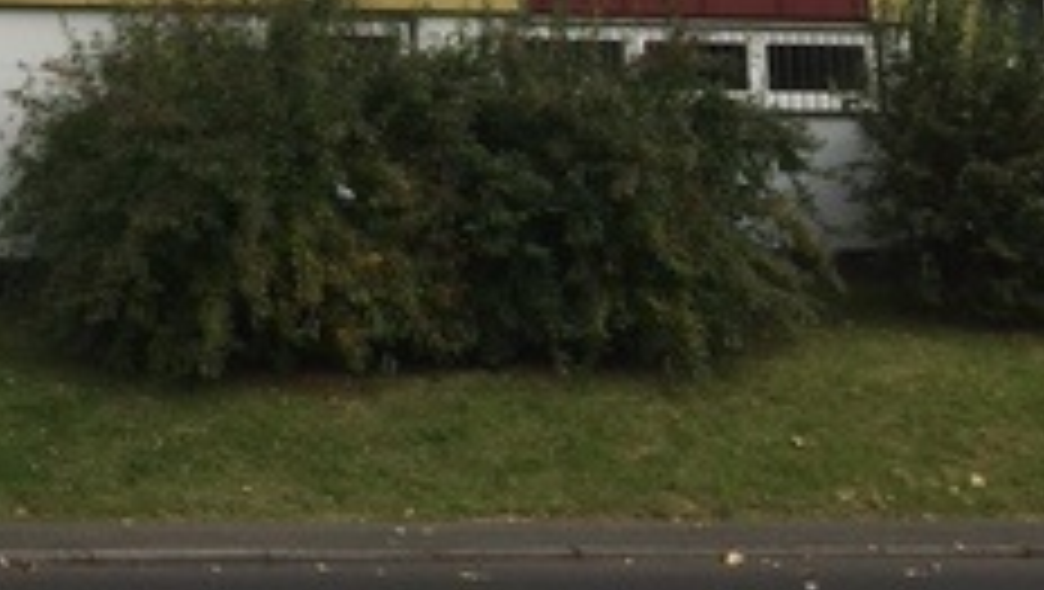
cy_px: -522
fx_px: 2411
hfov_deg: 24.4
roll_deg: +0.9
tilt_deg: +17.0
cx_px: 414
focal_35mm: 87
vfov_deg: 12.5
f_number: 2.2
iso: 25
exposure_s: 1/855
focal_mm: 4.15
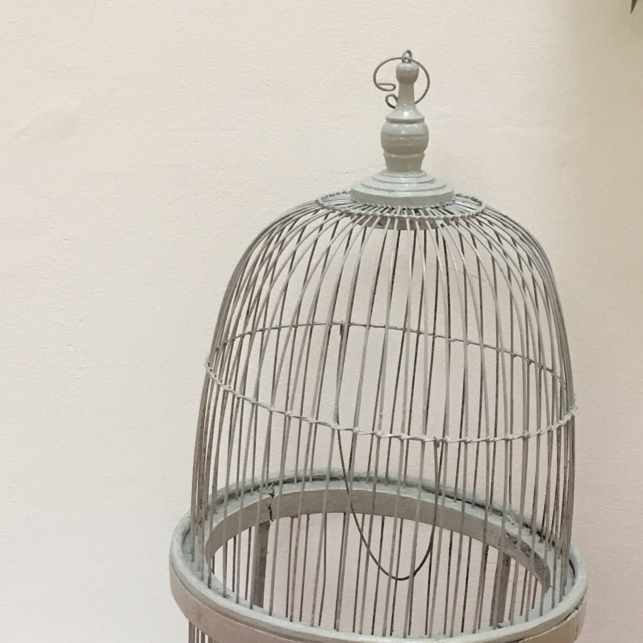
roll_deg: +0.8
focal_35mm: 63
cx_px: 297
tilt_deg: -16.0
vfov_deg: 27.2
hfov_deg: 27.3
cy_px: 391
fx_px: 1324
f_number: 2.2
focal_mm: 4.15
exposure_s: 1/33
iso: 200
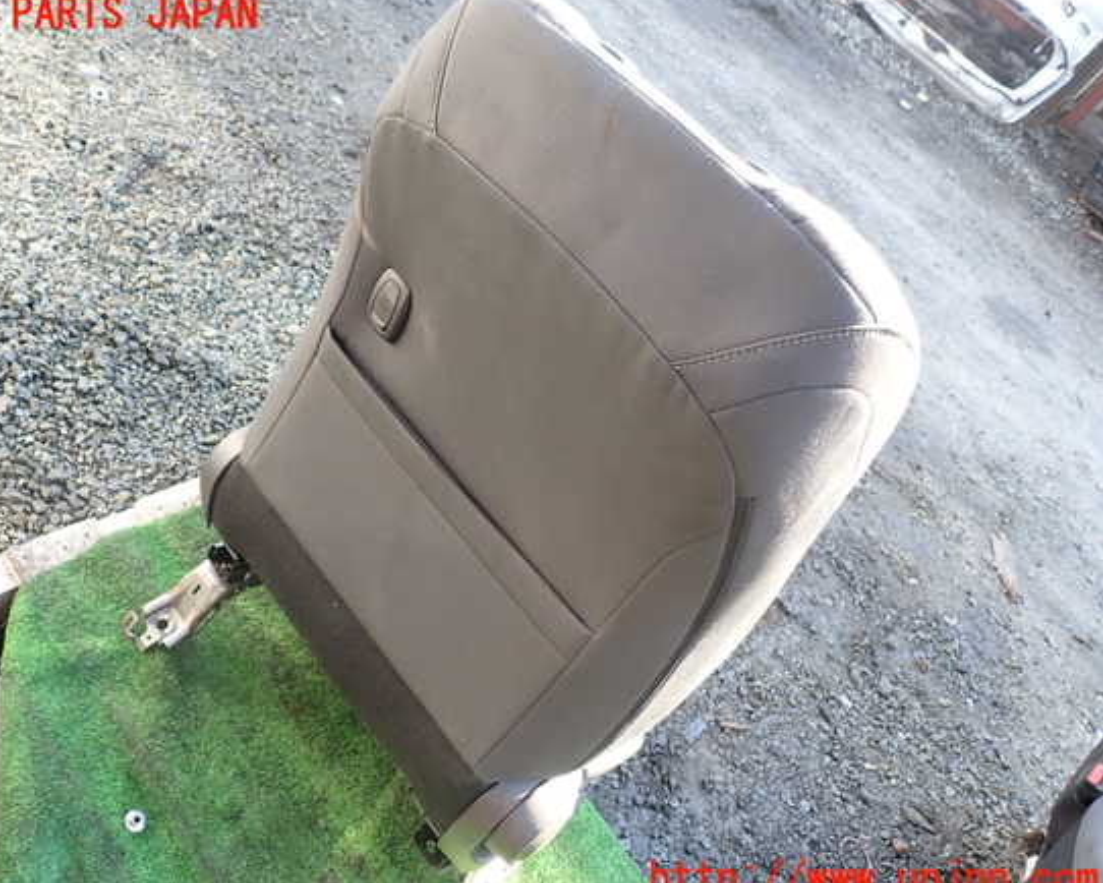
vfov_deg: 53.2
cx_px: 499
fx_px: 882
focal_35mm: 27
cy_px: 448
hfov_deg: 63.9
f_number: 2.8
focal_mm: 4.5
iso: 100
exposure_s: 1/60
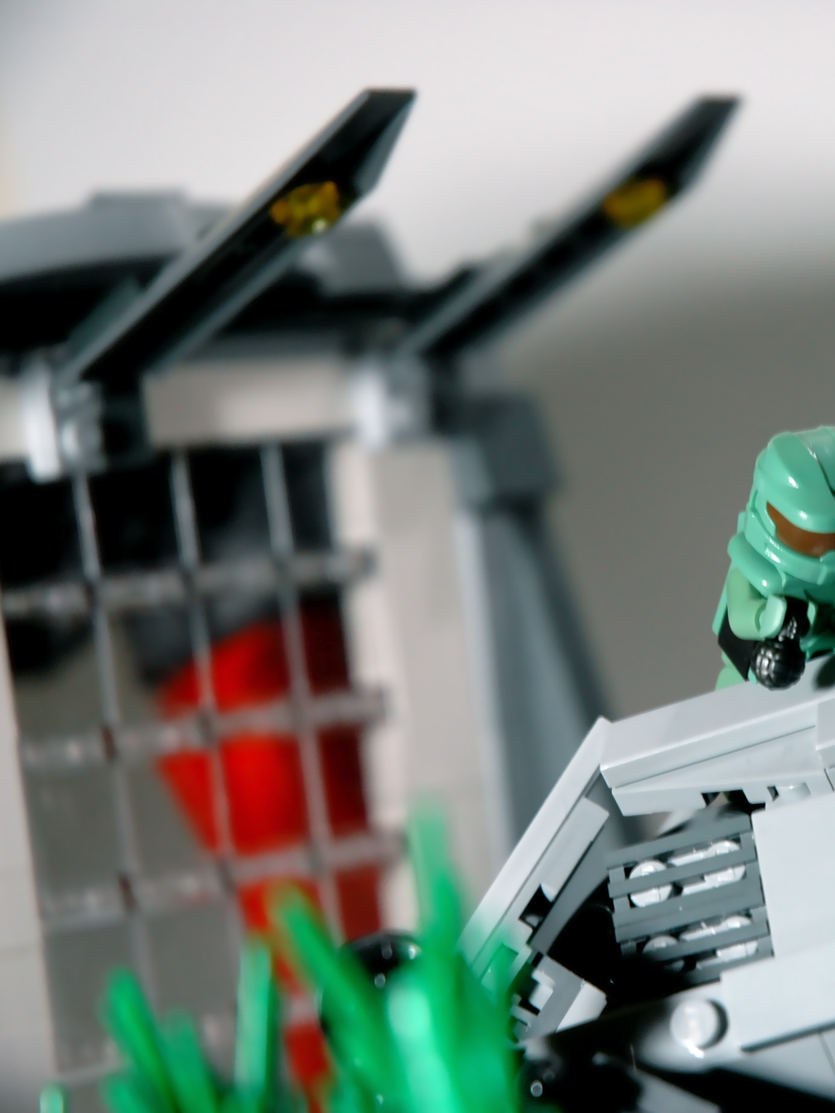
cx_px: 797
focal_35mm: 152
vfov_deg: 13.0
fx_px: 4889
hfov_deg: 9.7
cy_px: 556
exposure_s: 1/25
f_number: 4.5
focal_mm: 70
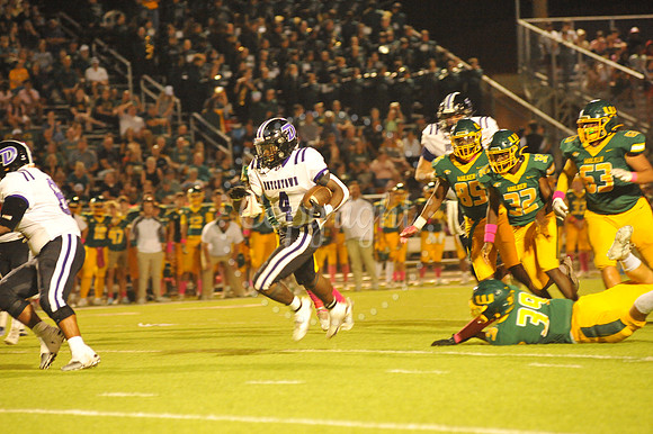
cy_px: 217
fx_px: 3626
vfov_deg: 6.9
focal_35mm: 200
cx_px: 326
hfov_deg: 10.3
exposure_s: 1/200
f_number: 5
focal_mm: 200
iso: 6400
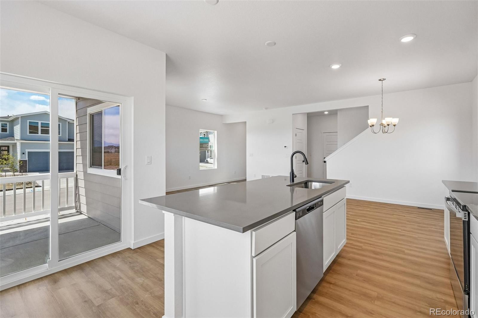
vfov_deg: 77.3
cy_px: 159
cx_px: 239
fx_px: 199
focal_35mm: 15
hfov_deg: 100.4
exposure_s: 1/50
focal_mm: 10
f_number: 8
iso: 800
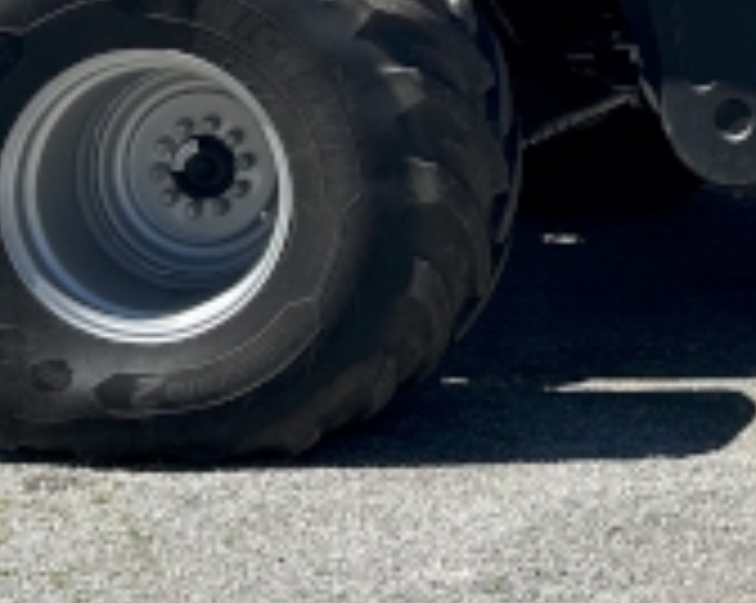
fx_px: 2704
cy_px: -212
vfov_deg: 12.3
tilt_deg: -0.8
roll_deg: +2.2
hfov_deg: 15.2
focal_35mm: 121
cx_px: 976
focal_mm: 5.7
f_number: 1.5
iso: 50
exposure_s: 1/2513
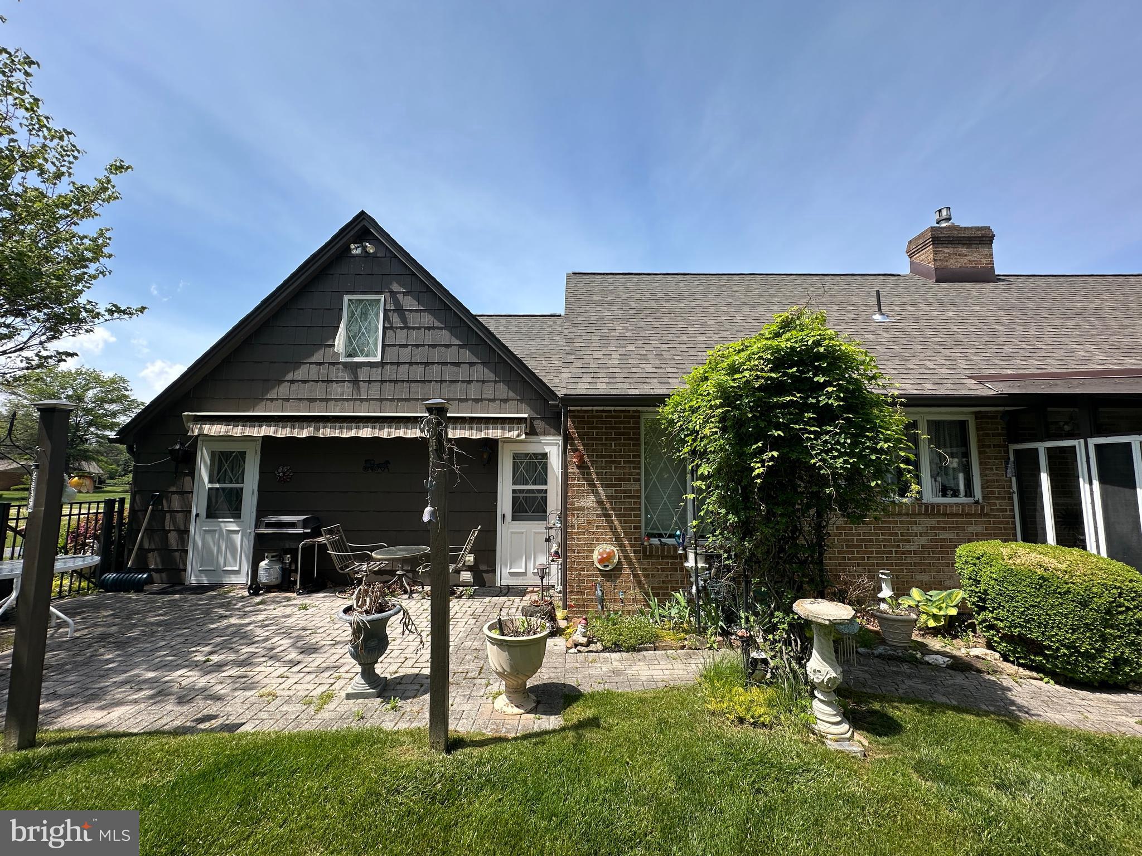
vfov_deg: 85.7
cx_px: 571
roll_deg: -0.2
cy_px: 428
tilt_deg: +5.9
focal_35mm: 14
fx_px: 462
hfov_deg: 102.1
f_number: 2.2
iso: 40
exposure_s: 1/932
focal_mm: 2.22
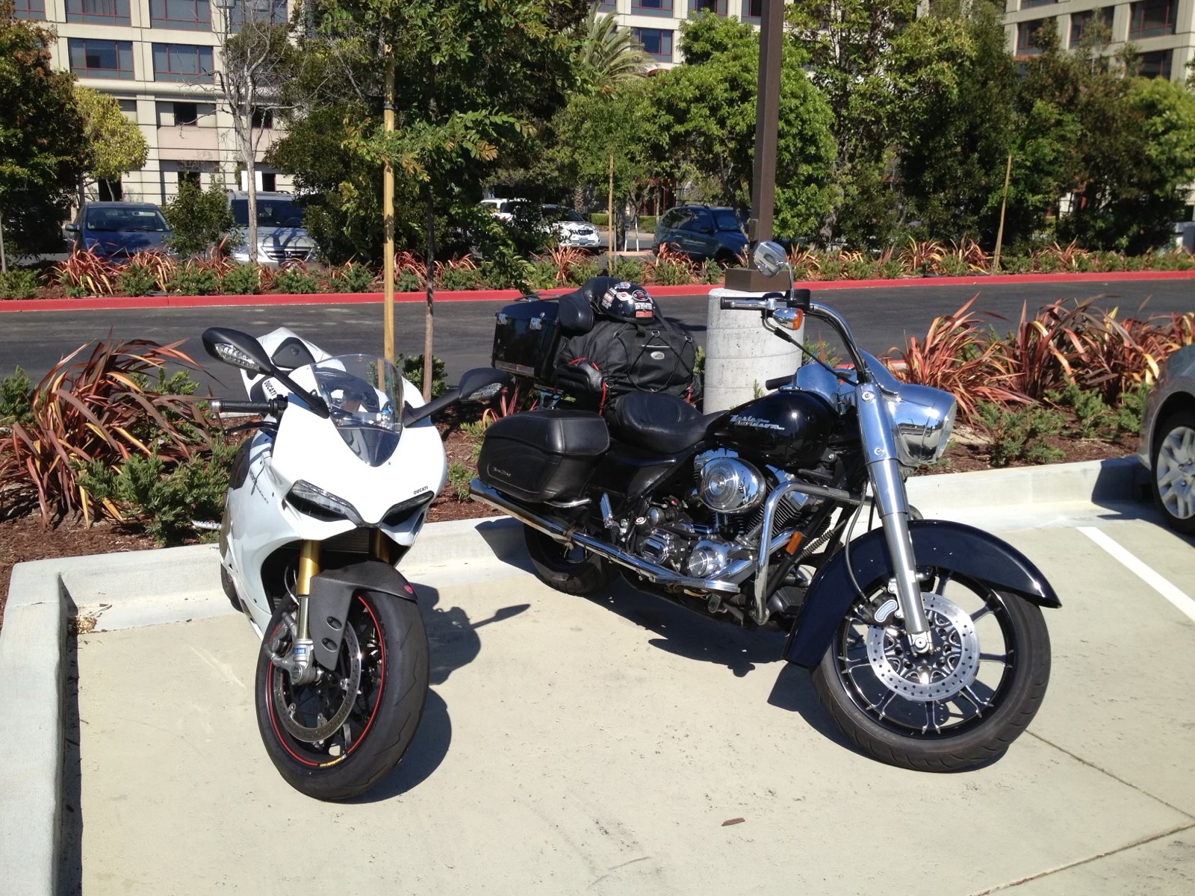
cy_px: 448
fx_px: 1208
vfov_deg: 40.7
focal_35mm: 35
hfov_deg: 52.6
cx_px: 598
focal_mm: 4.28
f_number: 2.4
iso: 50
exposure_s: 1/1493
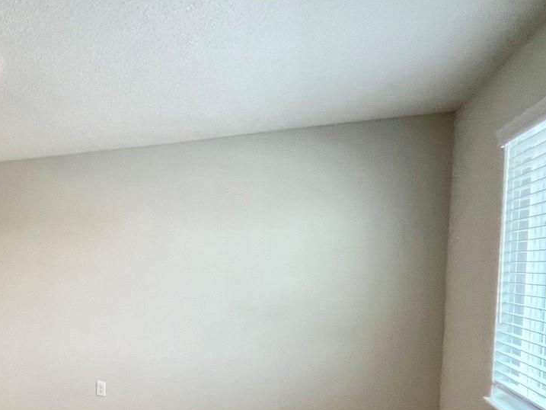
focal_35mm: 29
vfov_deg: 47.2
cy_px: 285
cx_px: 46
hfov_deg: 53.3
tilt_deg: -3.0
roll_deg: -0.7
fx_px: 457
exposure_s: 1/120
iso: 160
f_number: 1.8
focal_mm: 1.57
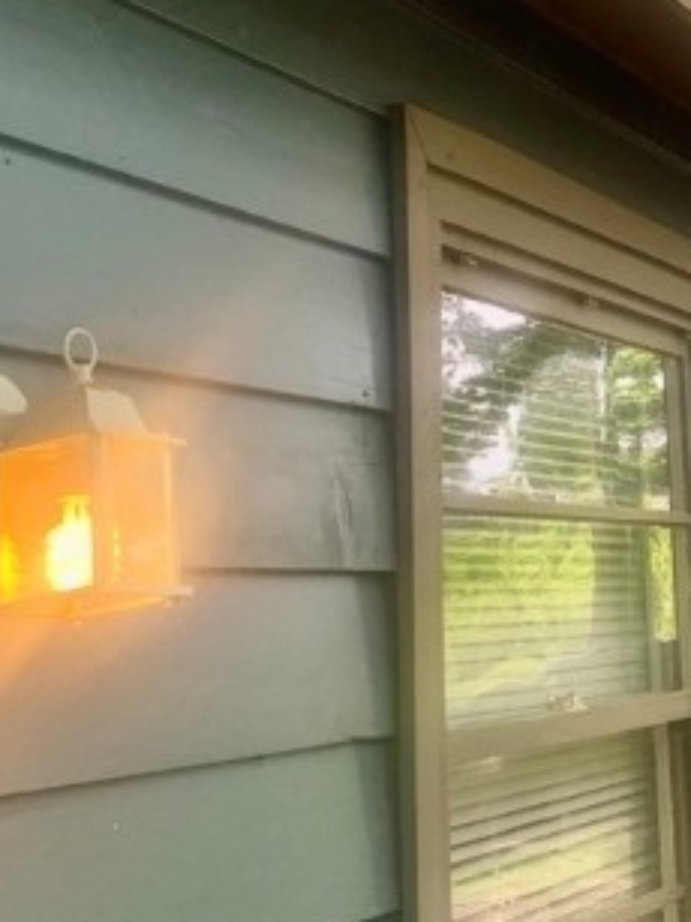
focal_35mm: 65
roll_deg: +4.5
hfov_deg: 21.4
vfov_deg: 28.8
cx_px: 763
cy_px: 120
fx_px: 1731
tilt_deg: +15.9
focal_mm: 4.25
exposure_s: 1/204
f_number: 1.8
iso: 25
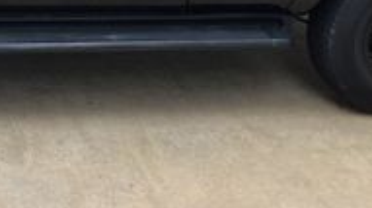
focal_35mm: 84
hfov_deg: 24.8
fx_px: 828
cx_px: 55
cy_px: -39
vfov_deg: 13.9
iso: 20
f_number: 1.8
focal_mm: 5.4
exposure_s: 1/487
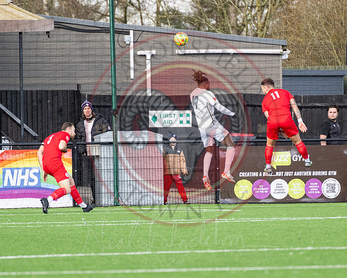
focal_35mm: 622
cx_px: 250
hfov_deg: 3.1
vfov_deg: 2.5
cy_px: 137
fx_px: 6382
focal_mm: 280
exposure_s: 1/1250
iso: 800
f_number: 4
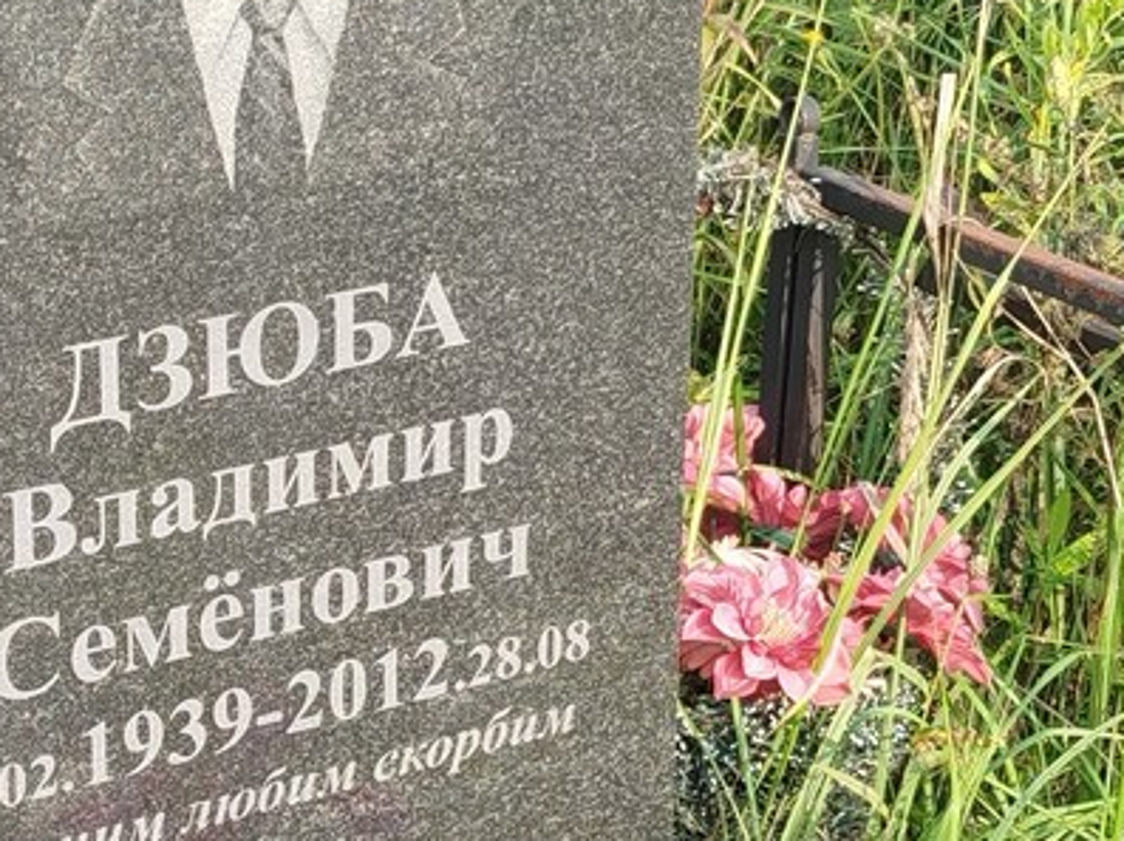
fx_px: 3731
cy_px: 535
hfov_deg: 17.0
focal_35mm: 115
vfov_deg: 12.8
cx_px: 235
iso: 50
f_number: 1.7
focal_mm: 5.31
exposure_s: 1/191
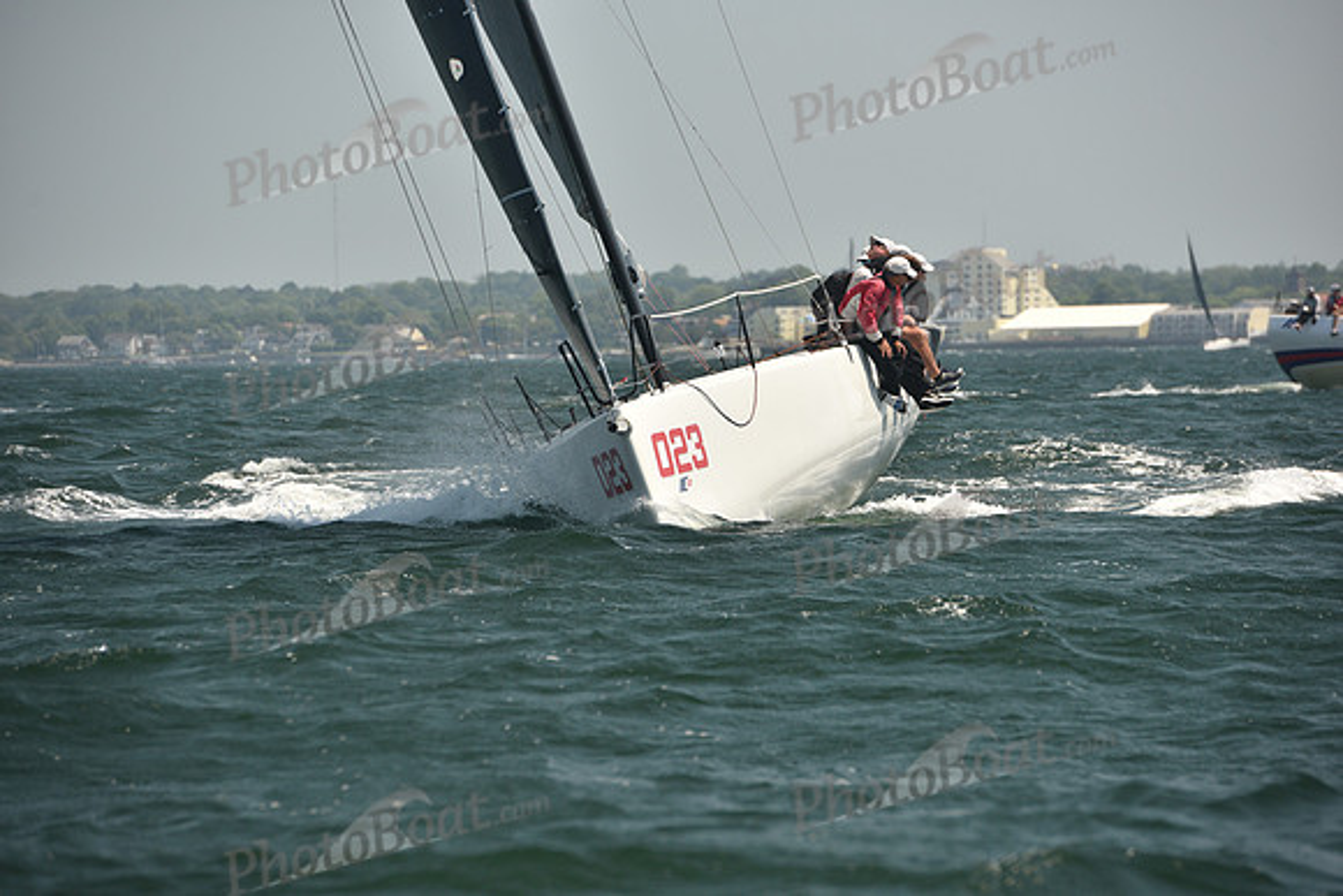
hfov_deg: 10.3
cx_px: 672
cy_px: 448
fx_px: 7463
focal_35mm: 200
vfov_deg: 6.9
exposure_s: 1/640
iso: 250
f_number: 6.3
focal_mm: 200
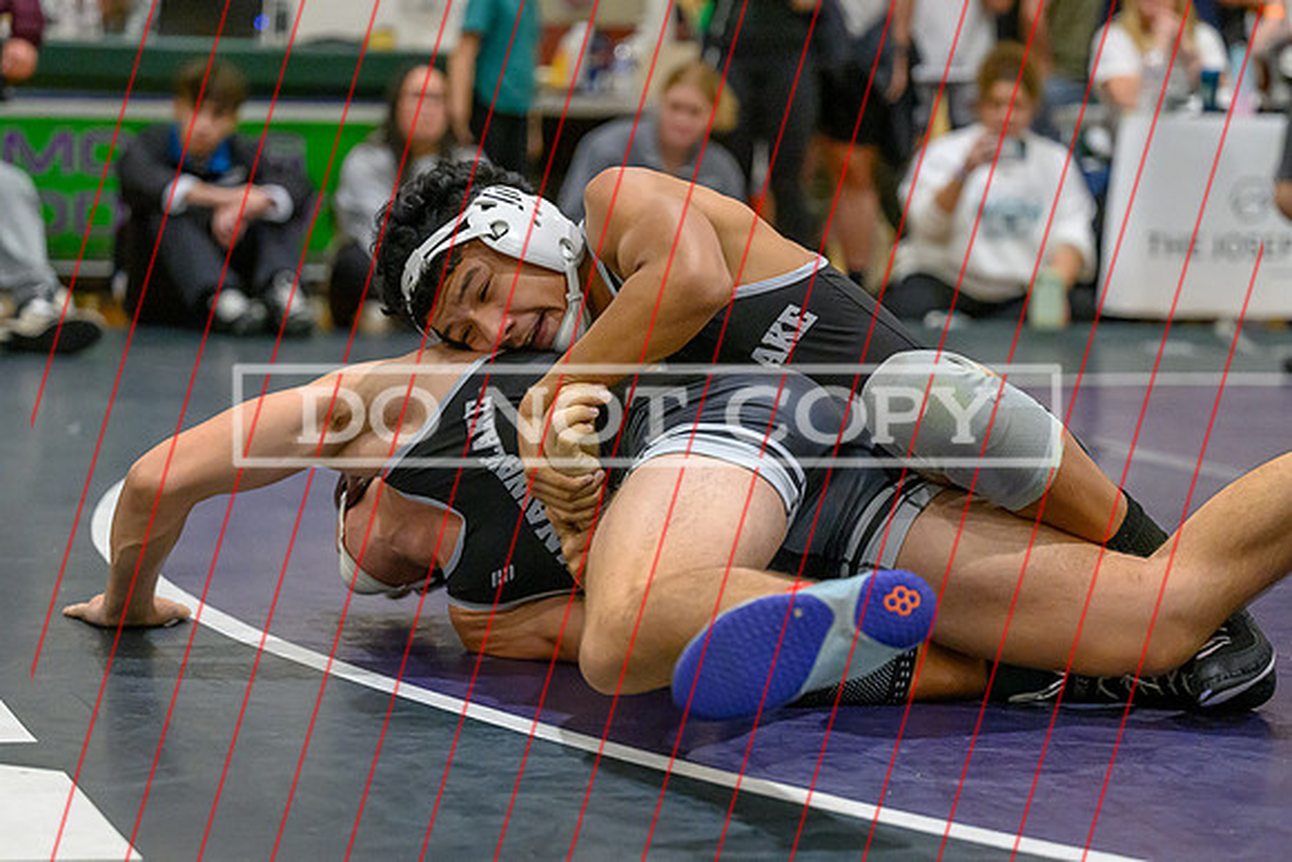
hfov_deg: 19.1
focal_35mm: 107
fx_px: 3848
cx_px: 601
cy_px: 405
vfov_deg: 12.8
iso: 8000
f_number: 2.8
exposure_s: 1/800
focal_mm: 83
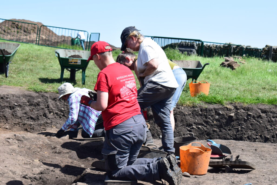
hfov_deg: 24.6
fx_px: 635
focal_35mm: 82
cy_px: 92
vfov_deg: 16.6
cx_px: 138
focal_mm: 55
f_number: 11
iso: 400
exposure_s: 1/500
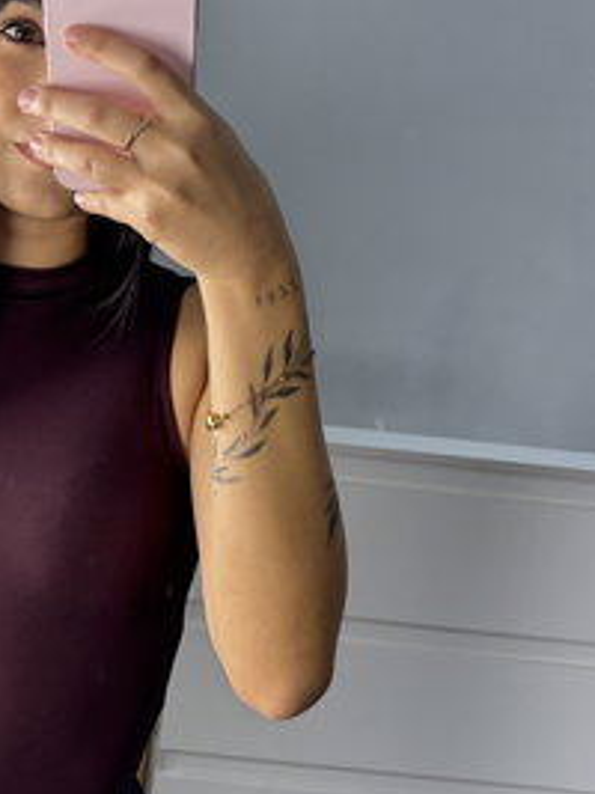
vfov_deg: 36.8
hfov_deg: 27.4
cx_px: 113
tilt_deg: -26.2
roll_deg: -7.5
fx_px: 1193
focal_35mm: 52
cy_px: 456
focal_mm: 5.96
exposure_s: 1/100
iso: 80
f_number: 1.6
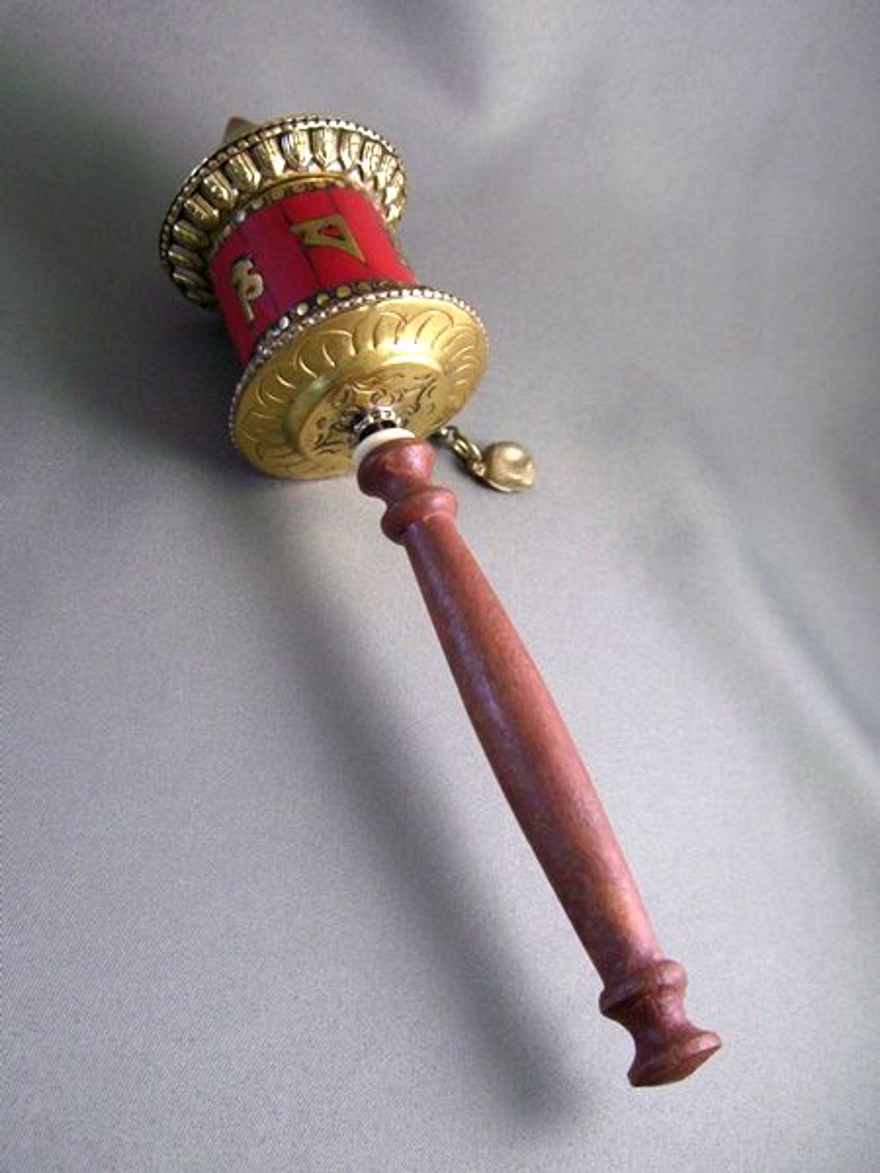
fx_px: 1288
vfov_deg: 49.0
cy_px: 586
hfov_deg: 37.7
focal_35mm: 38
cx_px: 440
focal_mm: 7.9
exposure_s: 1/100
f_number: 2.8
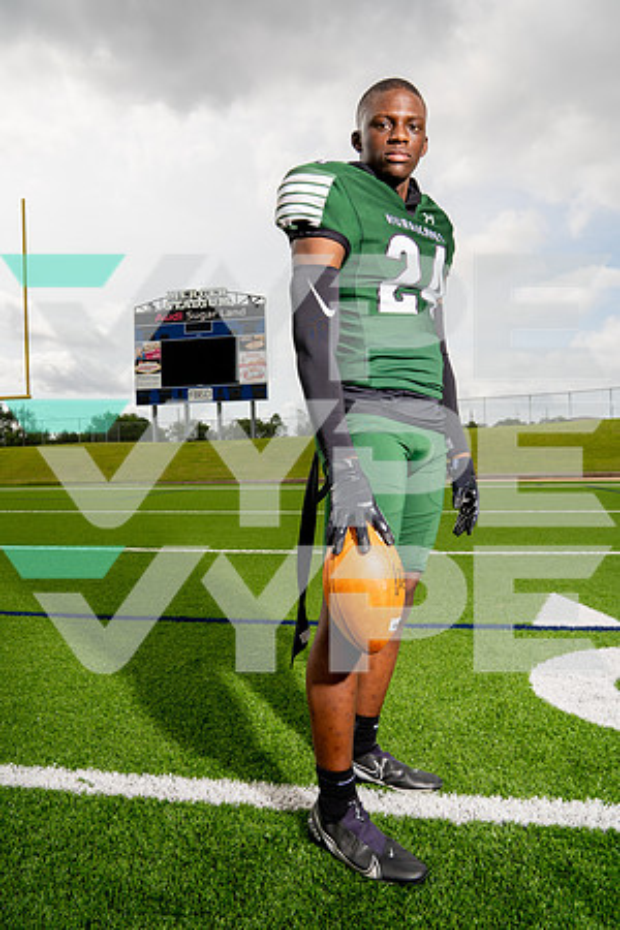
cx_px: 310
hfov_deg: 47.9
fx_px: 697
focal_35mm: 27
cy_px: 465
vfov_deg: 67.4
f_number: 8
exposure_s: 1/250
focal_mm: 27
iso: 100
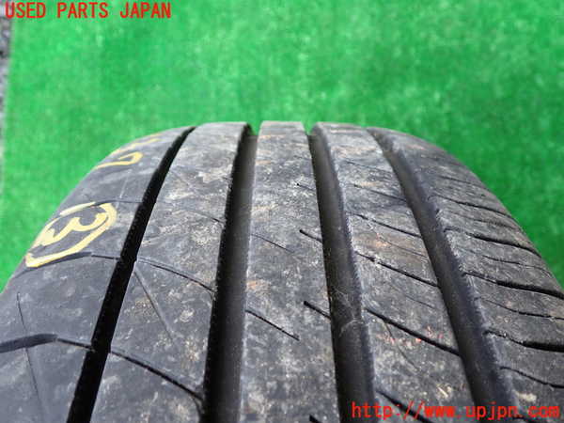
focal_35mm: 30
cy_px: 212
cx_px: 282
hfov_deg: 60.0
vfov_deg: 46.8
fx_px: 489
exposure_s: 1/125
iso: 125
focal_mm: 5.4
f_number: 2.3
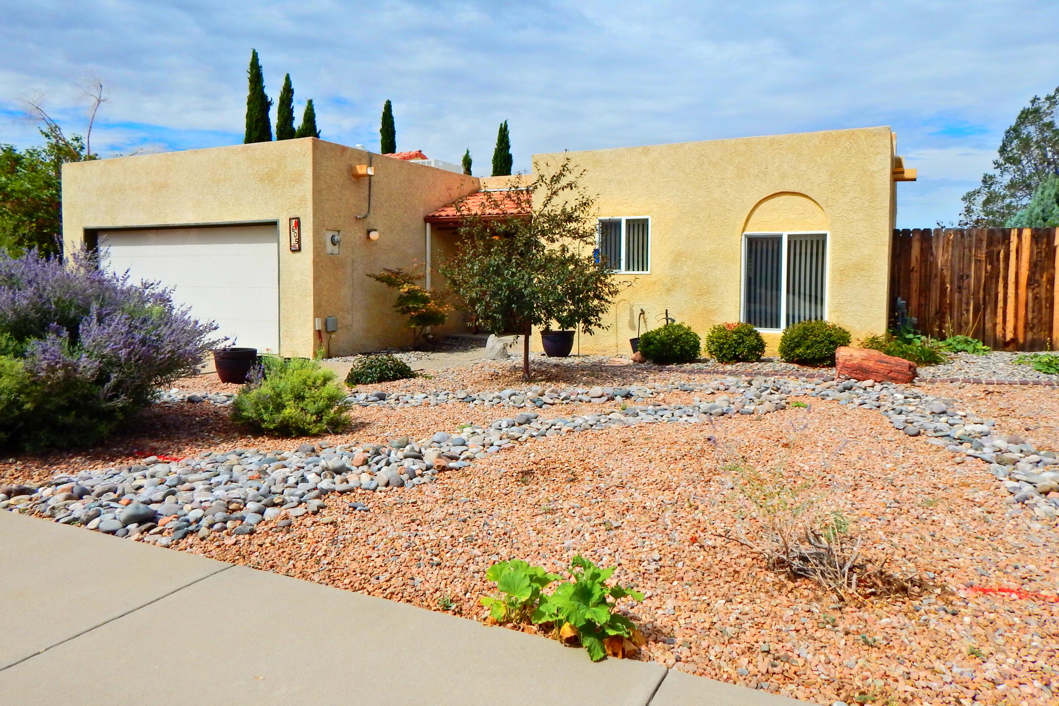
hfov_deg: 73.7
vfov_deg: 53.0
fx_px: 706
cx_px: 523
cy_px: 315
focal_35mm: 24
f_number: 6
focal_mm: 4
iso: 125
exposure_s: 1/1000
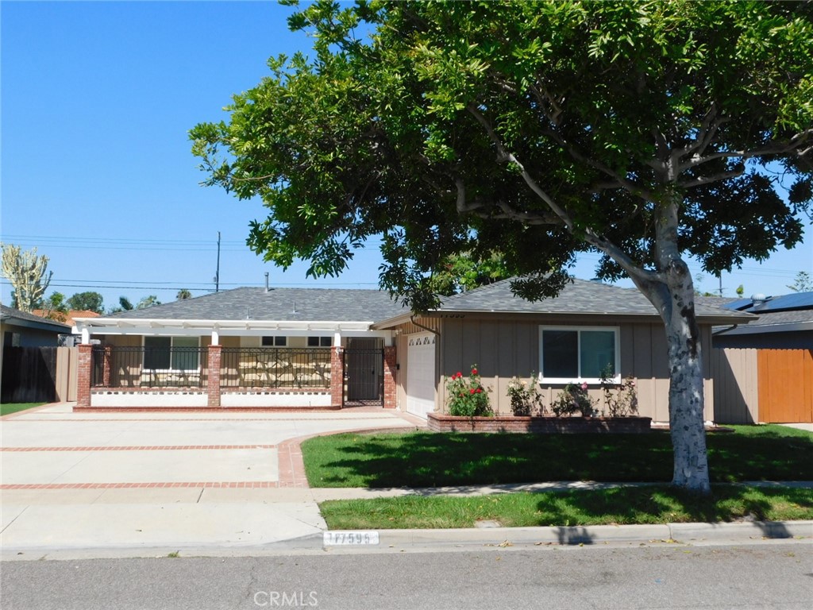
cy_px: 305
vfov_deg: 39.7
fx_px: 846
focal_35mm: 36
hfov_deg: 51.4
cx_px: 406
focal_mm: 6.3
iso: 125
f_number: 3.5
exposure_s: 1/1250
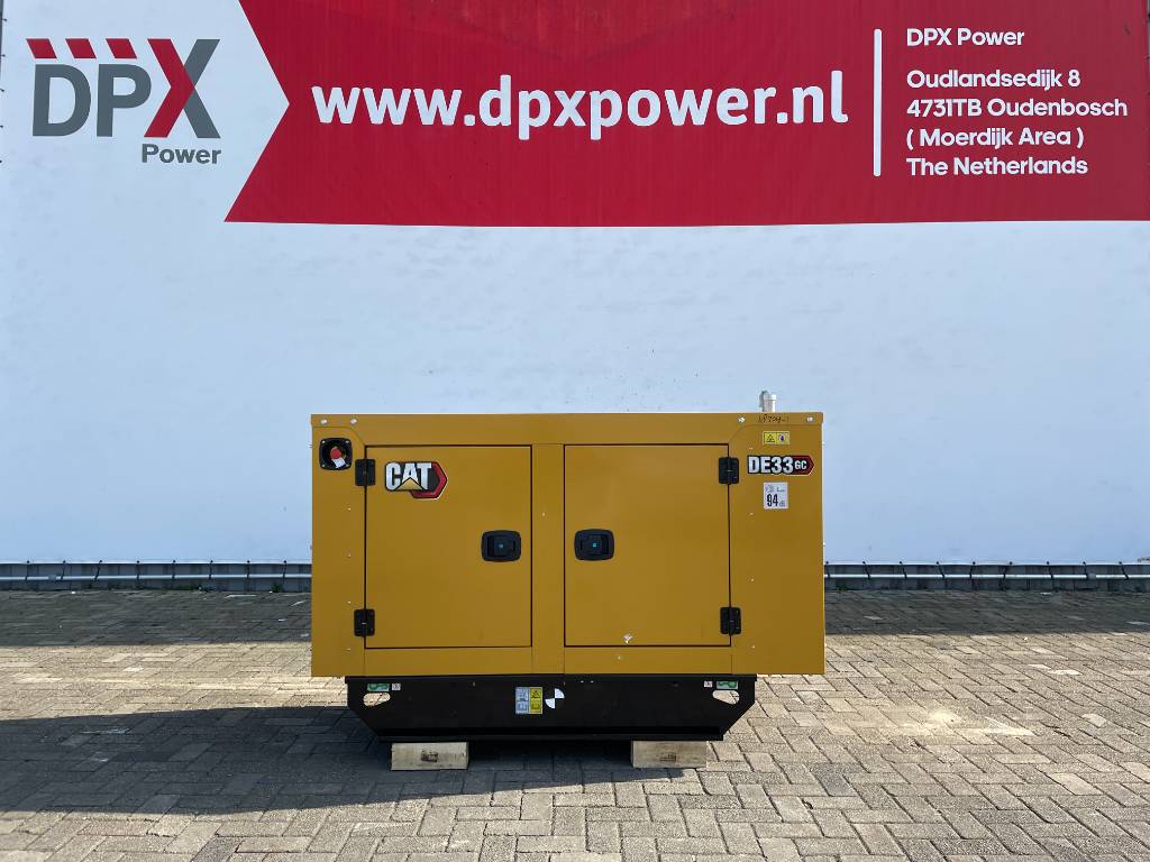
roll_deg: +0.2
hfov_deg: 67.3
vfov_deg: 53.1
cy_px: 431
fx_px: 864
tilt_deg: +0.6
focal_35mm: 26
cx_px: 575
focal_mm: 4.2
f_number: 1.6
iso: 32
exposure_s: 1/1618
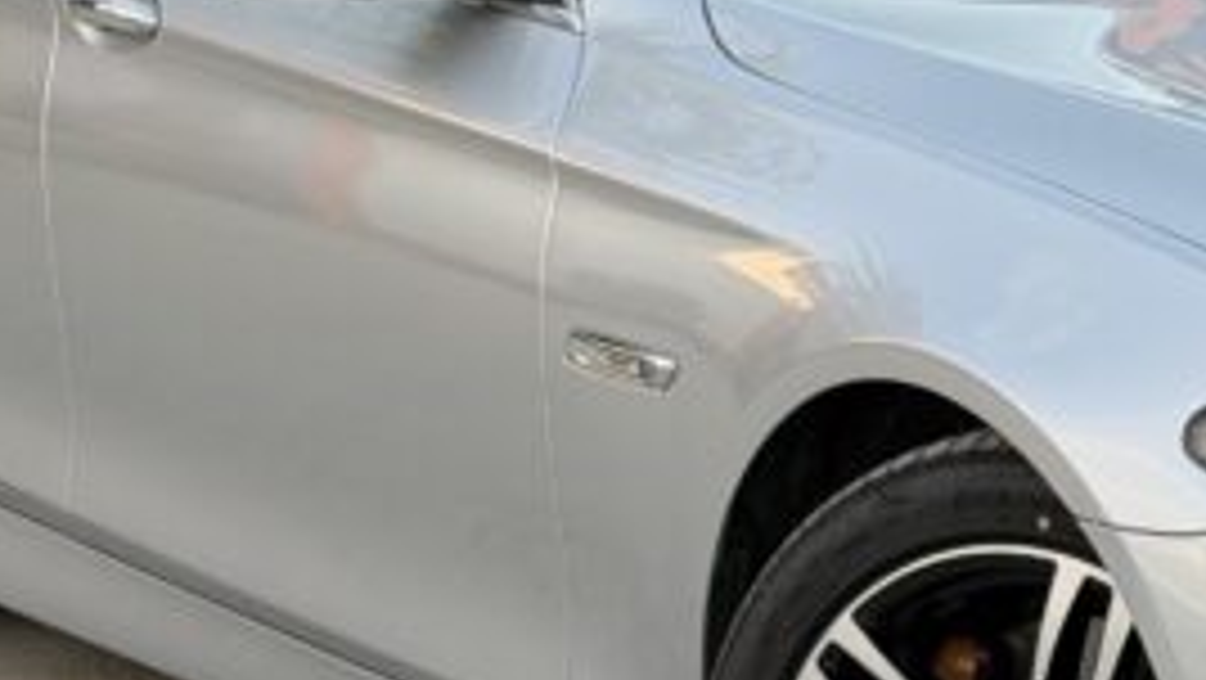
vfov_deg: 6.1
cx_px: 1282
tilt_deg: -6.0
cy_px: 117
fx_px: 6398
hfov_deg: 10.6
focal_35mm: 200
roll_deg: -0.4
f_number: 1.78
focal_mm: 6.76
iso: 64
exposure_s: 1/472
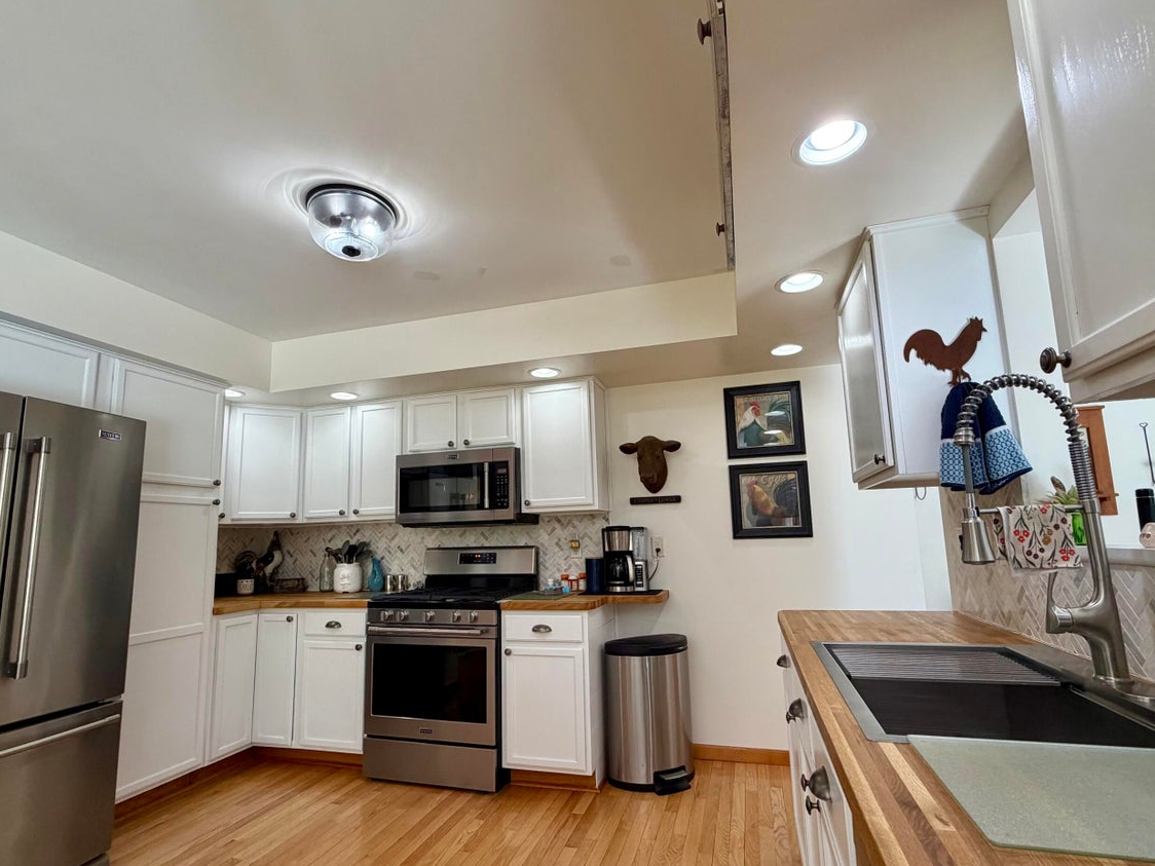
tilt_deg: +7.6
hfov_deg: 91.0
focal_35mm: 17
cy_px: 459
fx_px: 567
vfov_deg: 74.7
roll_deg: +2.2
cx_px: 582
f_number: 2.2
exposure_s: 1/120
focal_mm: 2.22
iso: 200
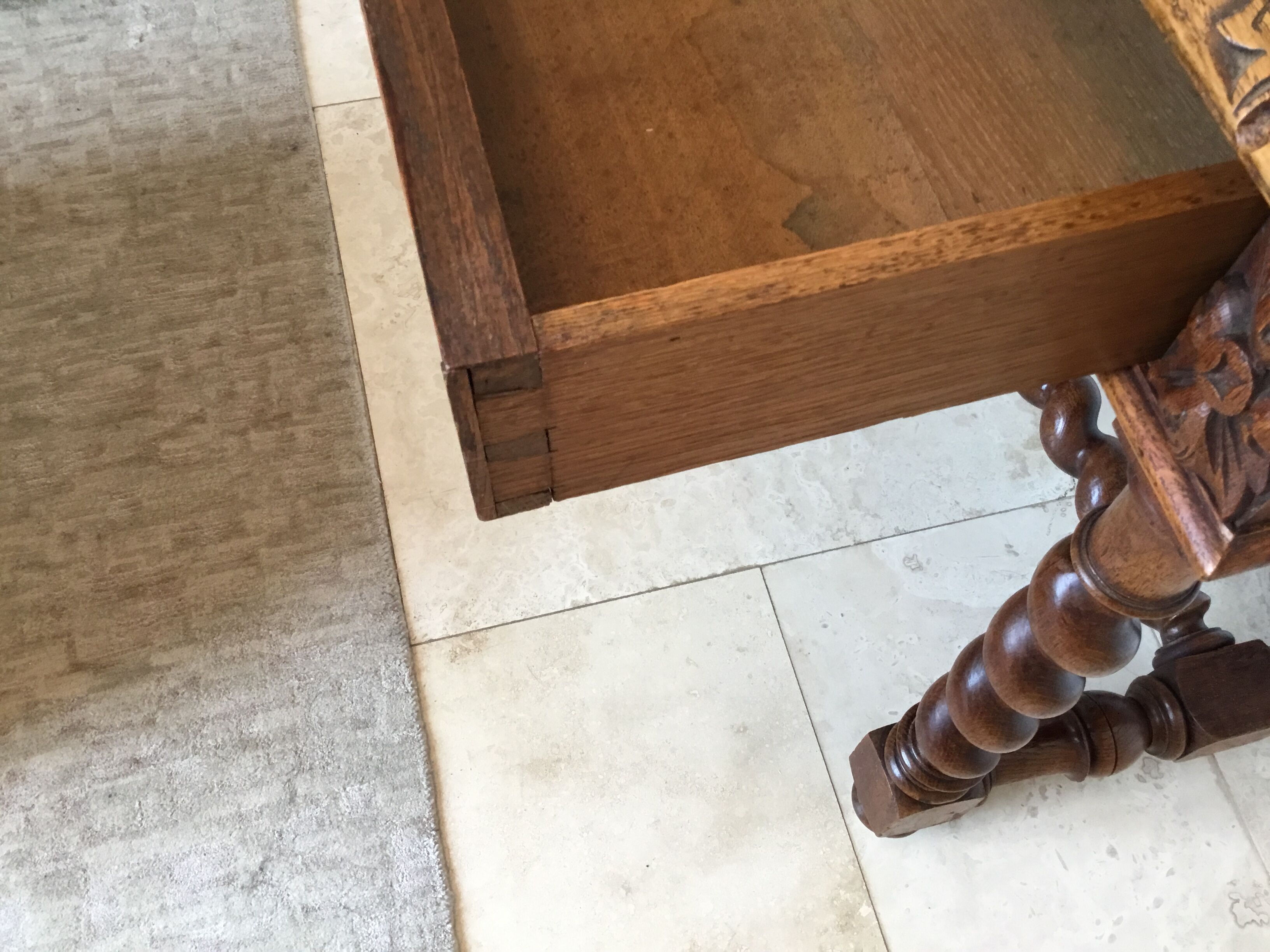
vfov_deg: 45.4
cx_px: 635
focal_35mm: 31
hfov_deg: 58.4
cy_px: 476
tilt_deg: -62.4
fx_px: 1137
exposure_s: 1/33
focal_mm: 3.3
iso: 125
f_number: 2.4
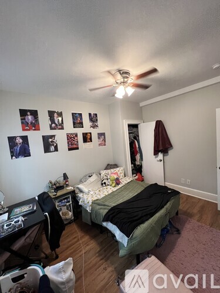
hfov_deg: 89.9
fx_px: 110
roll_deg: +5.2
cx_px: 110
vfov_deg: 106.2
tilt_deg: -4.5
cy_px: 146
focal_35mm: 13
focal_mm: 1.57
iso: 400
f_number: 1.8
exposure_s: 1/60
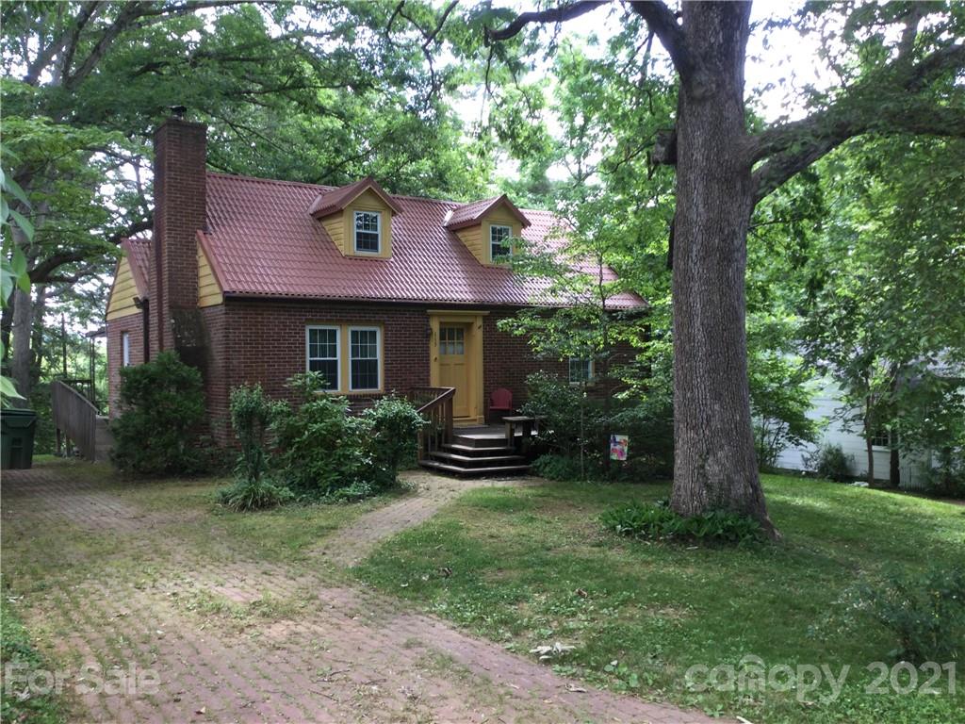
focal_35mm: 31
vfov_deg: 45.4
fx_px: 864
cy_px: 362
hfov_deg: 58.4
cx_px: 482
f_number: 2.4
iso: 25
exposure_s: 1/60
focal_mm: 3.3
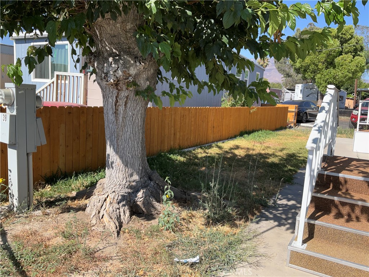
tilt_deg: -7.8
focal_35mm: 29
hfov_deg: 61.7
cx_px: 184
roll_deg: -3.7
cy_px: 138
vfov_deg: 48.2
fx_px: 309
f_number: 1.8
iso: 25
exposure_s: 1/1015
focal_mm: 3
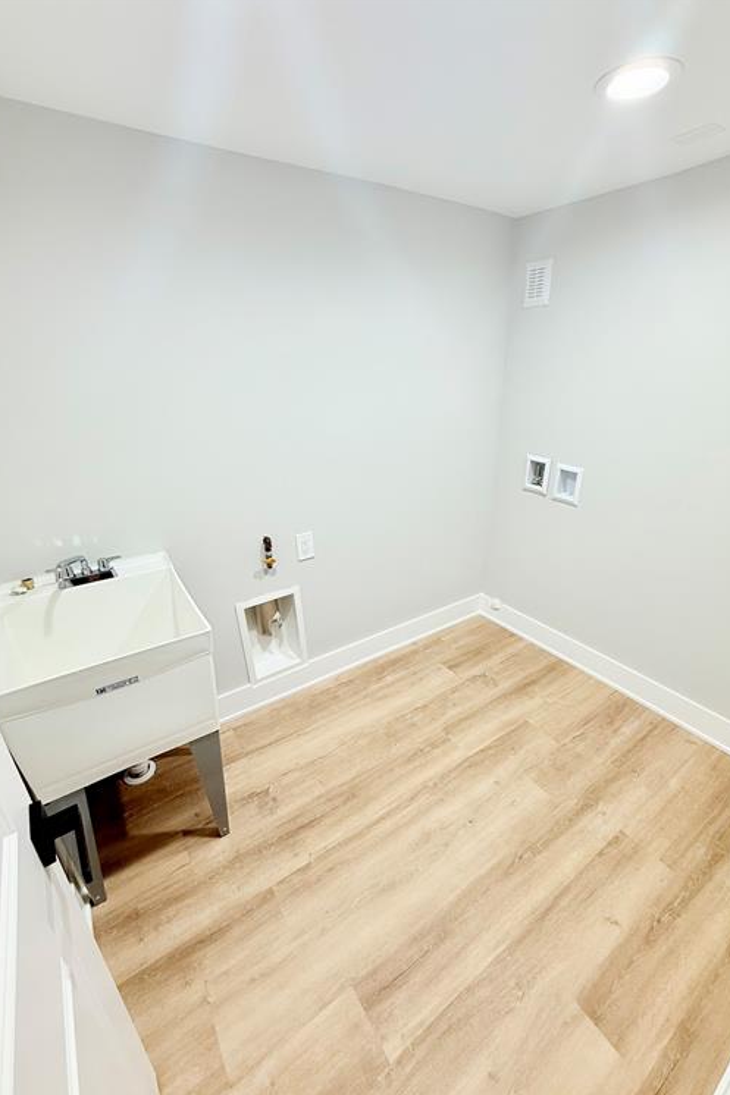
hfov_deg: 77.2
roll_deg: -0.3
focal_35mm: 15
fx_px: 456
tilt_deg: -23.4
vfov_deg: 100.4
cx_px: 385
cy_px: 558
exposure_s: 1/120
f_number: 2.2
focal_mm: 2.22
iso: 160
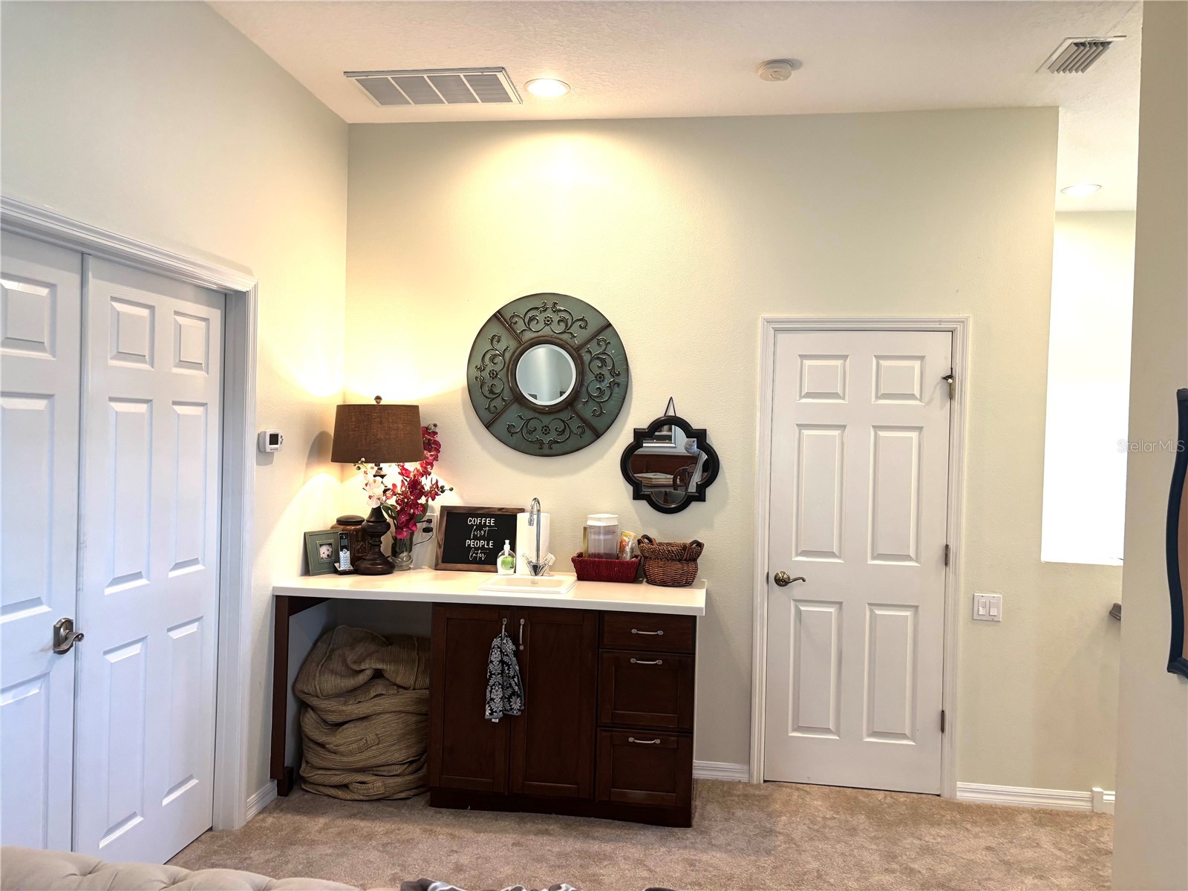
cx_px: 594
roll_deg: -1.3
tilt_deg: -0.4
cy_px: 446
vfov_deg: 53.1
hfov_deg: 67.3
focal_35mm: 26
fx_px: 892
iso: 125
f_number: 1.6
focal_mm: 5.96
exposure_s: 1/60
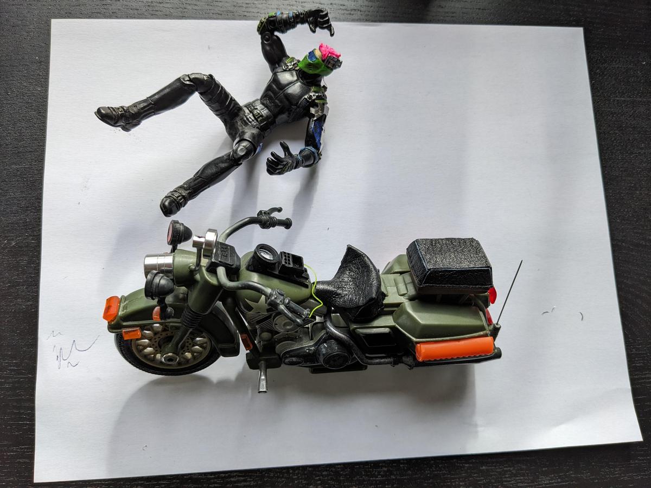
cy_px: 244
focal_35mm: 27
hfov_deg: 65.3
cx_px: 326
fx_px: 508
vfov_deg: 51.4
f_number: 1.73
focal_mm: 4.38
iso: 70
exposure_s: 1/652
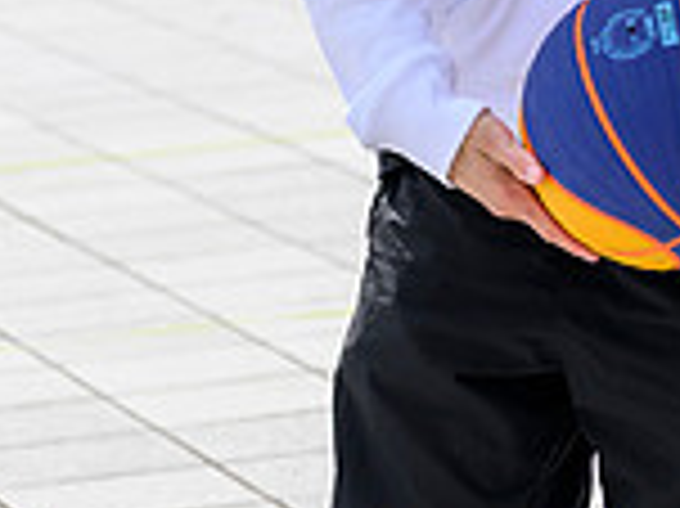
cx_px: 969
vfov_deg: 4.8
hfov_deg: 6.4
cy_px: -164
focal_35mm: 308
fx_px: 6046
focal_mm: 70
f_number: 3.5
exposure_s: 1/2500
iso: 400
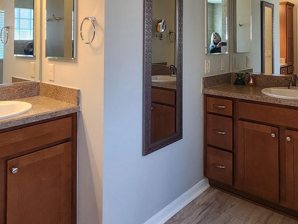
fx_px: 241
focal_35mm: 28
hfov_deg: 63.0
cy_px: 37
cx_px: 176
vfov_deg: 46.5
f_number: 2.2
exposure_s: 1/60
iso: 250
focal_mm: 2.2
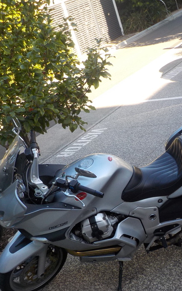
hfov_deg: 26.2
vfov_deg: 41.0
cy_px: 161
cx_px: 123
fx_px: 389
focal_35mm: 49
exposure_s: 1/200
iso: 125
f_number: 3.3
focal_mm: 4.1
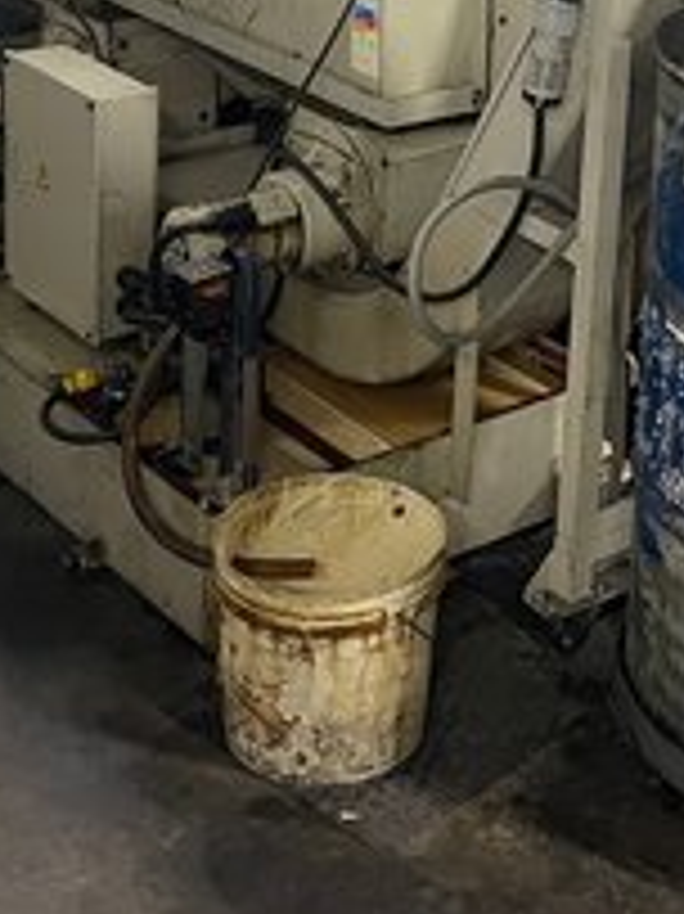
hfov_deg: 18.9
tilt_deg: -12.2
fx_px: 2031
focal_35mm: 77
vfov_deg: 23.7
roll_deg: -3.2
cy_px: -99
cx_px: 558
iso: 200
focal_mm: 4.2
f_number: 1.6
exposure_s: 1/60
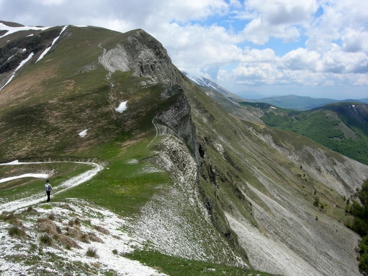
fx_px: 404
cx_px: 184
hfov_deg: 49.0
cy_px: 138
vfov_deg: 37.7
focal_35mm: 38
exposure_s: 1/789
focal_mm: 7.8
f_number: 4.8
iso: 64
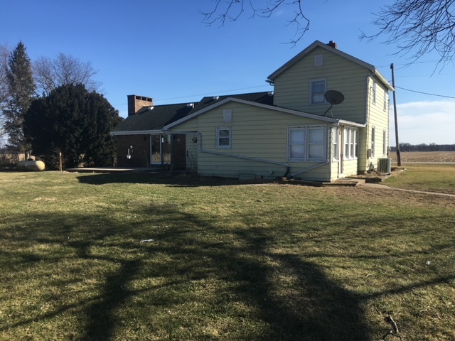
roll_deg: +0.5
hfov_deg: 61.7
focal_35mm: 29
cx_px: 228
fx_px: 381
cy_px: 170
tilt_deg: -1.8
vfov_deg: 48.2
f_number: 2.2
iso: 25
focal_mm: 4.15
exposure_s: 1/1221
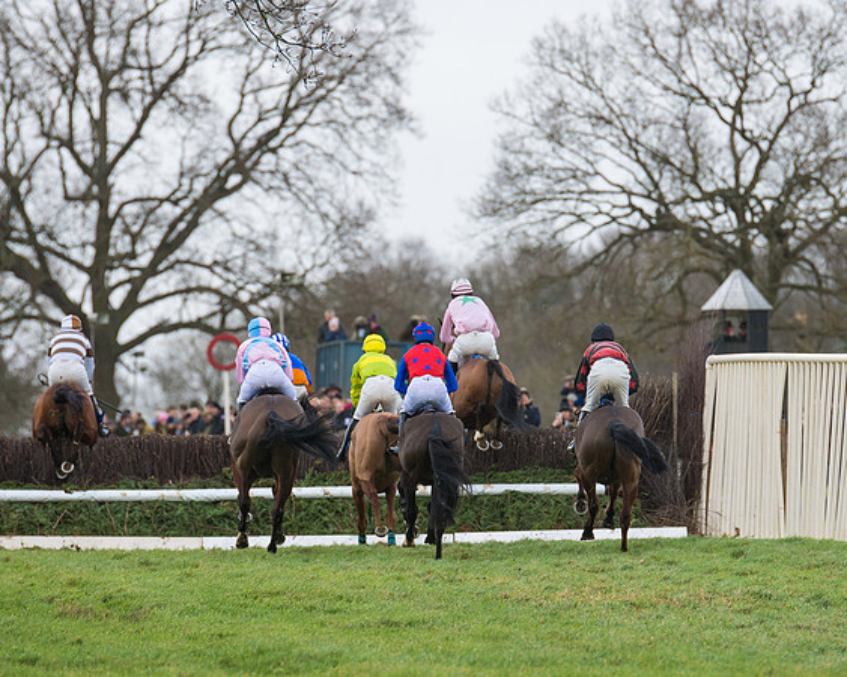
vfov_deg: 2.9
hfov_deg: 3.7
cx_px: 465
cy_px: 349
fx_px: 13197
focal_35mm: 527
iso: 800
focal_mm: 300
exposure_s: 1/1000
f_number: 4
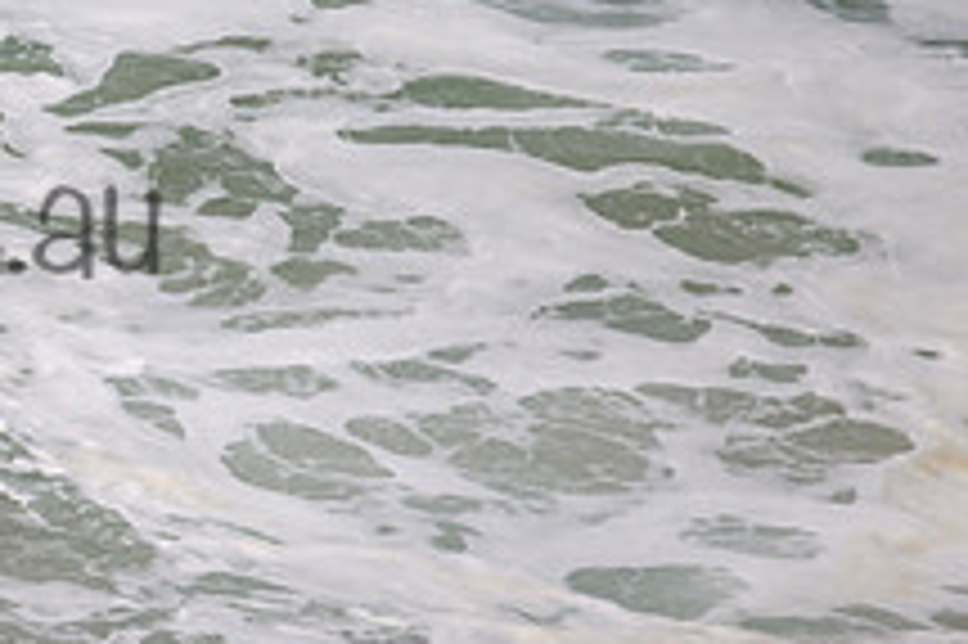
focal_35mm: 2159
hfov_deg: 1.0
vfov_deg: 0.6
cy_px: 169
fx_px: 58007
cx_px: -315
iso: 560
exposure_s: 1/2000
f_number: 11
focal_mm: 800
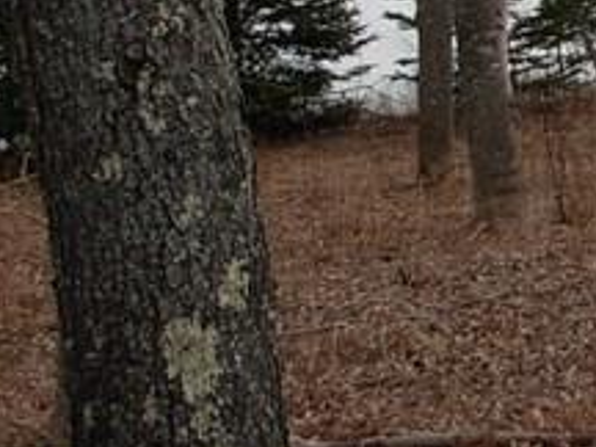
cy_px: -400
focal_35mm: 180
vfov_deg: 7.9
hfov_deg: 10.7
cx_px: 831
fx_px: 3099
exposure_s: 1/836
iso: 79
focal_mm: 6.3
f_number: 2.9
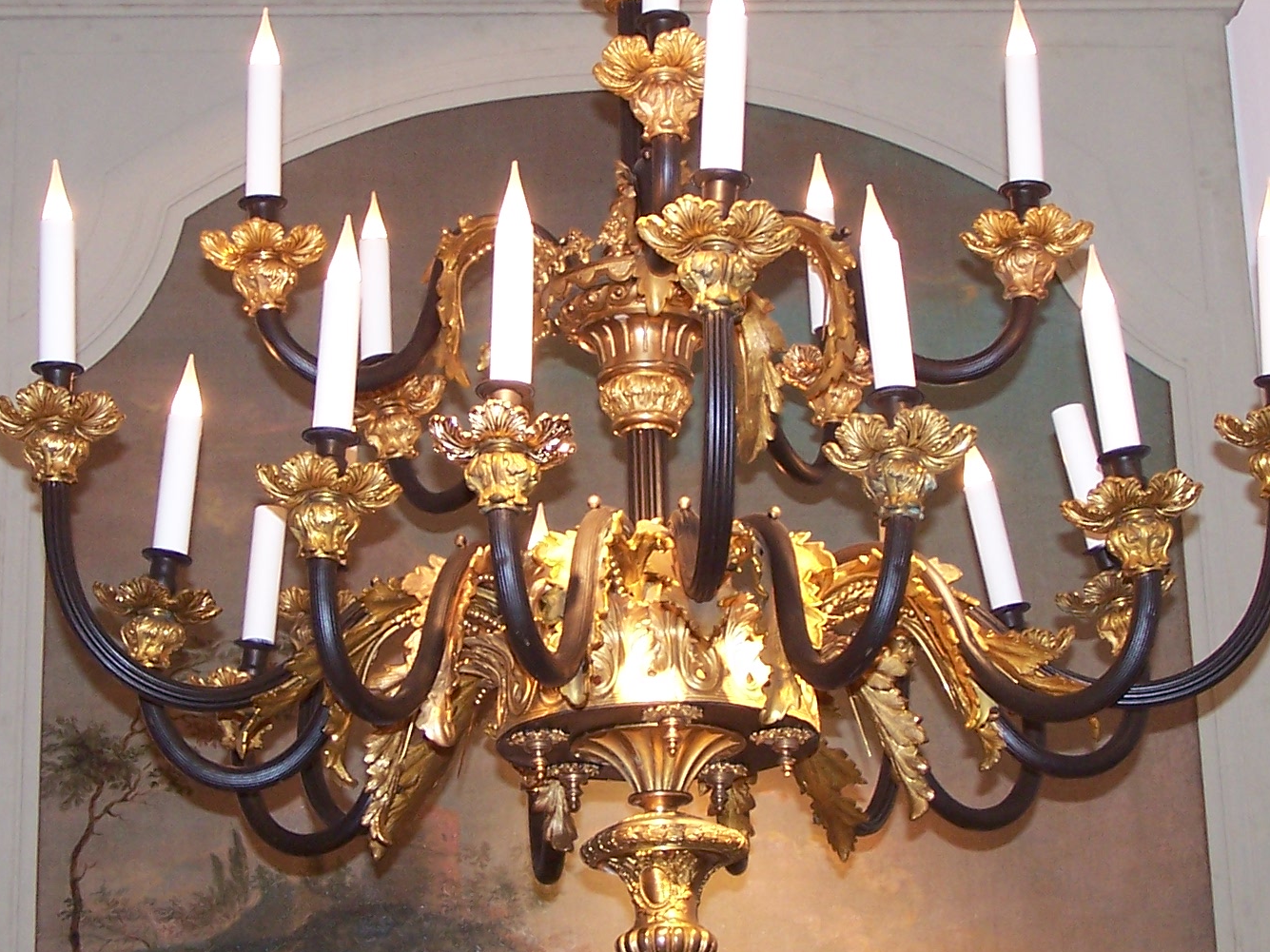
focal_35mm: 88
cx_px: 652
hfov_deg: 22.3
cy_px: 409
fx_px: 3228
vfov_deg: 16.8
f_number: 3.2
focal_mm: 8.5
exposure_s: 1/60
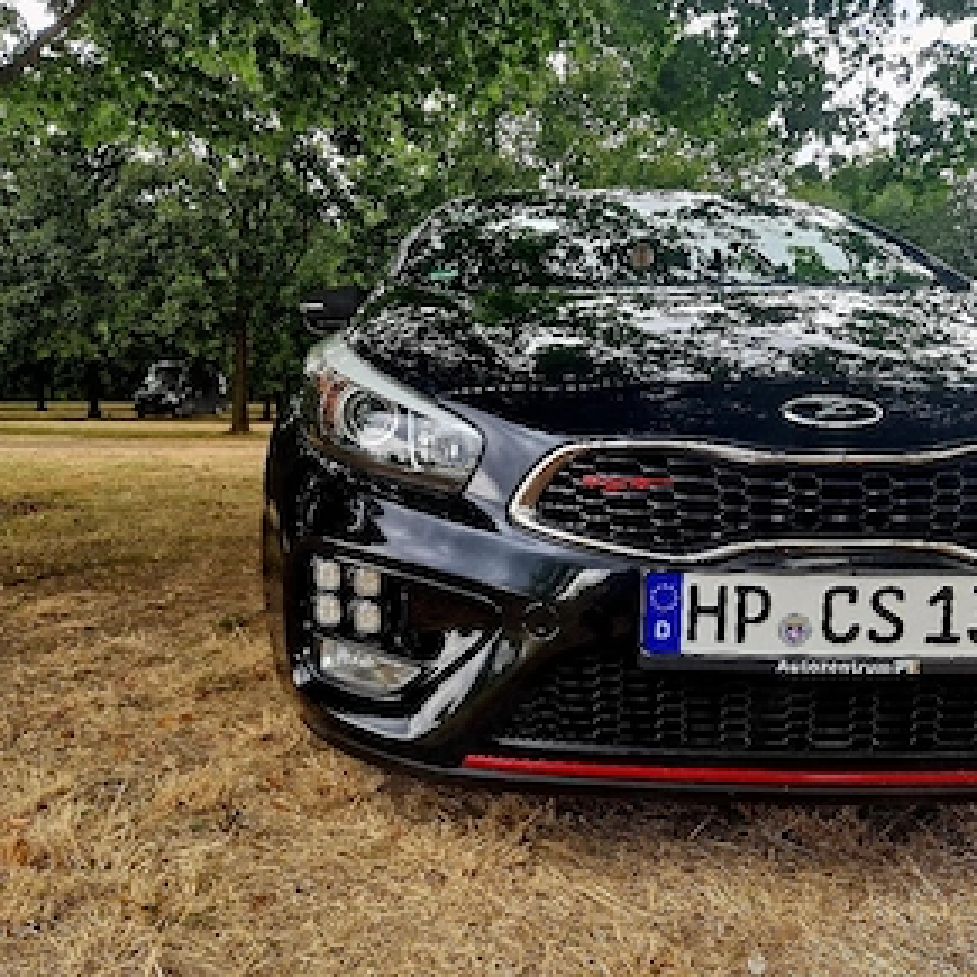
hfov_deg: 57.3
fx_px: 894
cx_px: 492
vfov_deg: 57.1
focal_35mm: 28
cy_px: 546
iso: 50
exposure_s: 1/182
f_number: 1.8
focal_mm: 5.4
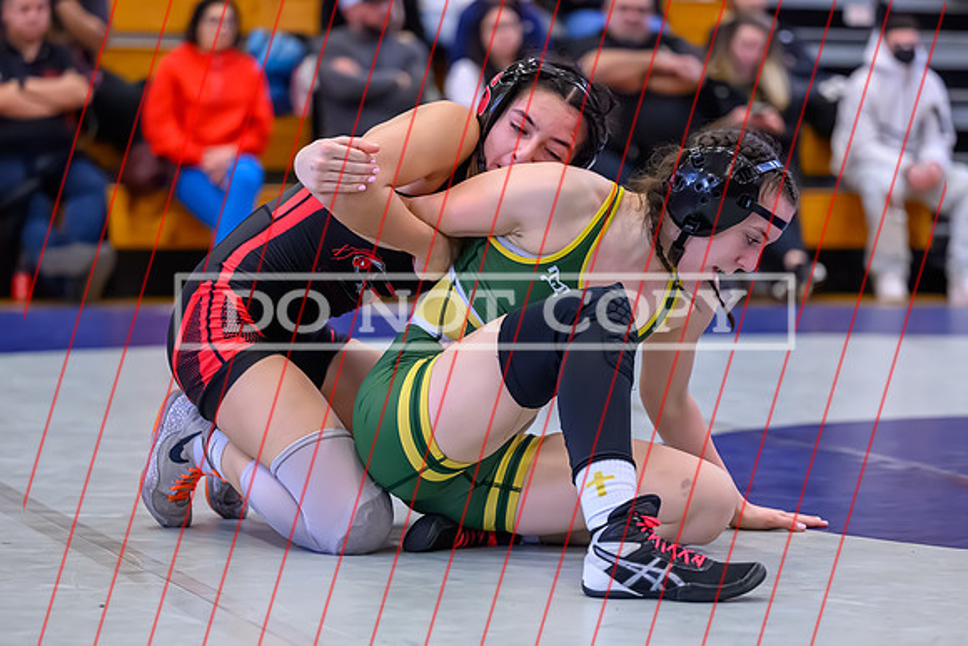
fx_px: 3268
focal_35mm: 122
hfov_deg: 16.8
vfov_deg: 11.3
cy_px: 384
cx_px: 545
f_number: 2.8
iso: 8000
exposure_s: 1/640
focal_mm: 96
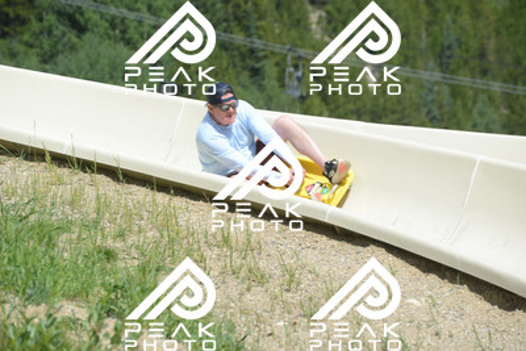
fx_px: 2850
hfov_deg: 10.5
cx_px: 263
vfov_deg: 7.0
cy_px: 176
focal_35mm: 195
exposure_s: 1/640
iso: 200
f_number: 6.3
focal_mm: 195
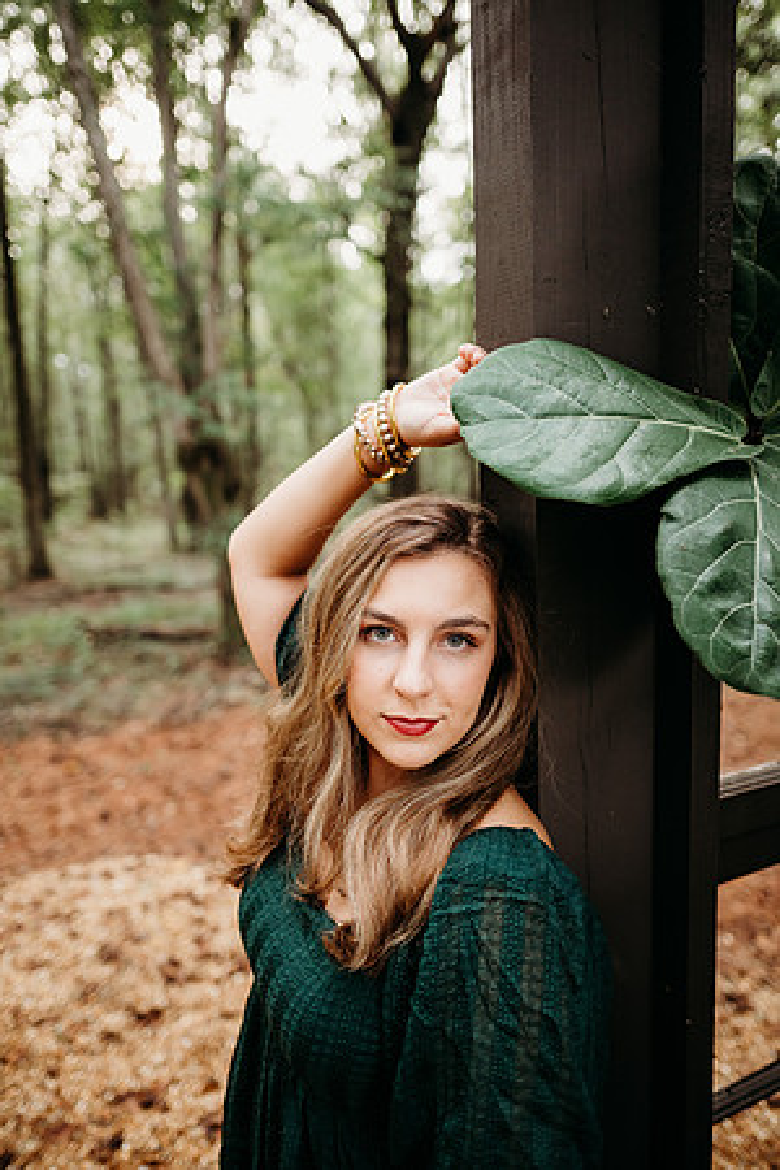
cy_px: 585
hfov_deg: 53.1
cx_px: 390
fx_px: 780
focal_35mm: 24
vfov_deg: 73.7
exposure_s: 1/250
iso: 640
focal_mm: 24
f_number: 2.2
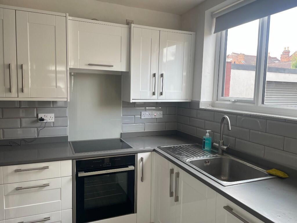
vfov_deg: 53.1
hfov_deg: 67.3
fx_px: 223
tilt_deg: -7.1
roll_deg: -1.5
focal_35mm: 26
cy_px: 112
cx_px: 148
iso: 50
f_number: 1.6
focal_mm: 4.2
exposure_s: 1/121
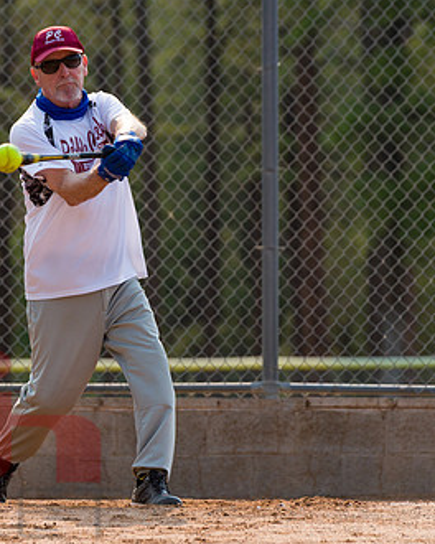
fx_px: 9511
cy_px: 261
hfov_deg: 2.6
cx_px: 201
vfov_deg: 3.3
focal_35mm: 591
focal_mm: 350
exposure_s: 1/1000
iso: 800
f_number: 9
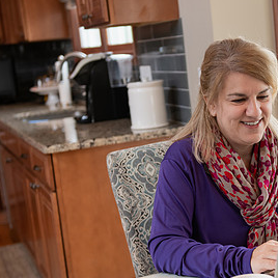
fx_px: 736
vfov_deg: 21.4
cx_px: 216
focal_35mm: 81
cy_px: 163
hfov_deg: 21.2
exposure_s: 1/160
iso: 500
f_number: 3.2
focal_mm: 44
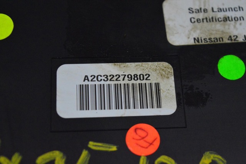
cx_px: 123
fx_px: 563
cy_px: 82
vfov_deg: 16.5
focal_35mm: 82
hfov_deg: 24.6
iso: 6400
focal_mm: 55
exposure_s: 1/1000
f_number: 5.6
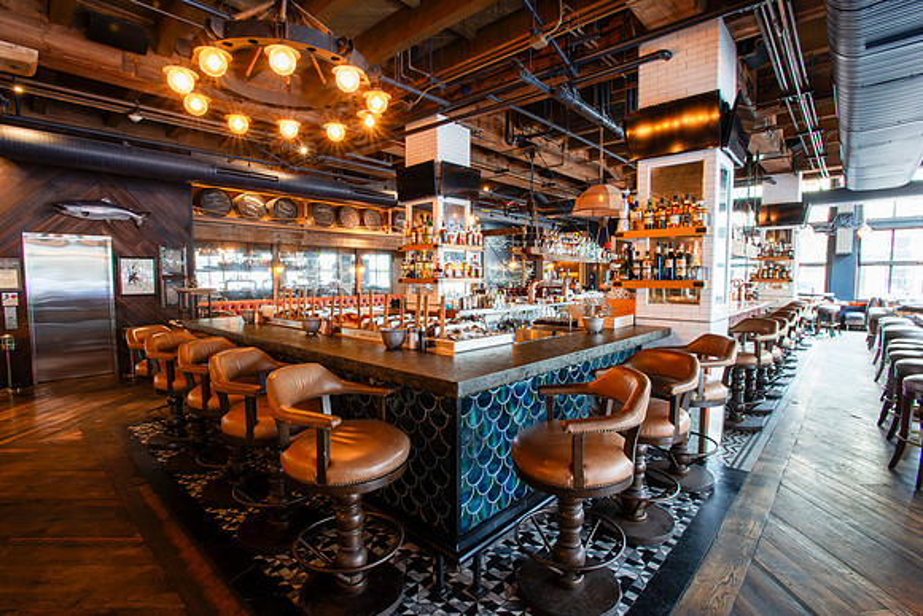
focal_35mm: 17
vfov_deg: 70.5
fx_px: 436
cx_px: 462
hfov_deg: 93.3
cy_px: 308
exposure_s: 5
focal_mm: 17
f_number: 22
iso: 200
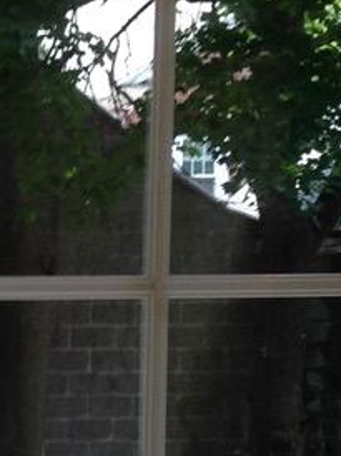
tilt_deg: -2.5
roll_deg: -1.9
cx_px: -519
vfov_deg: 10.5
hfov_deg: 7.4
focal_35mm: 185
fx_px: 2434
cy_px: 576
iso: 50
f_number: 2.4
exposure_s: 1/120
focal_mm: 4.12
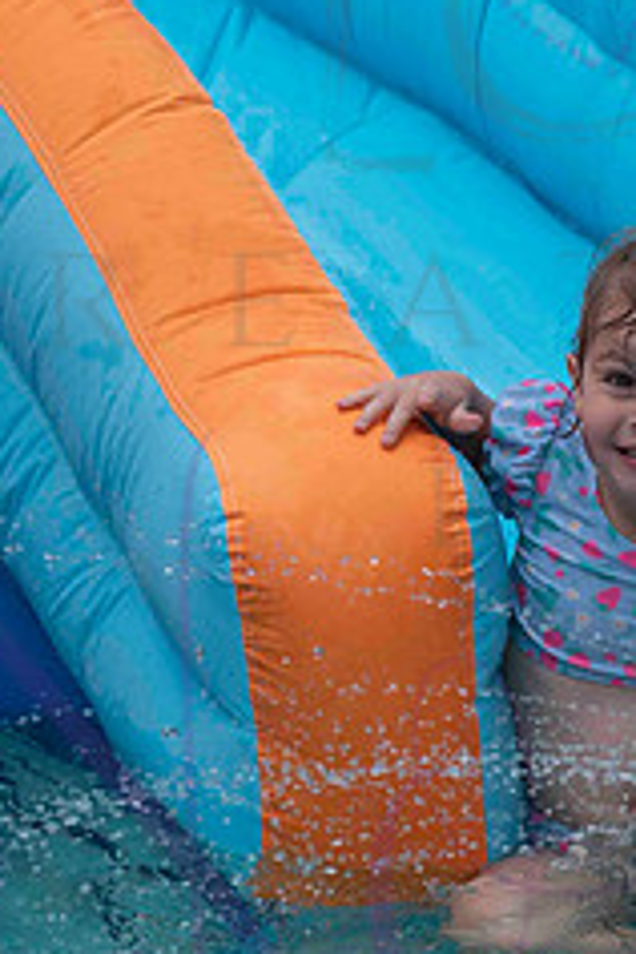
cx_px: 651
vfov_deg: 9.0
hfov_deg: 6.0
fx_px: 6068
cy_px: 458
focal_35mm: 229
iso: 400
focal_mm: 85
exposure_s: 1/1000
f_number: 9
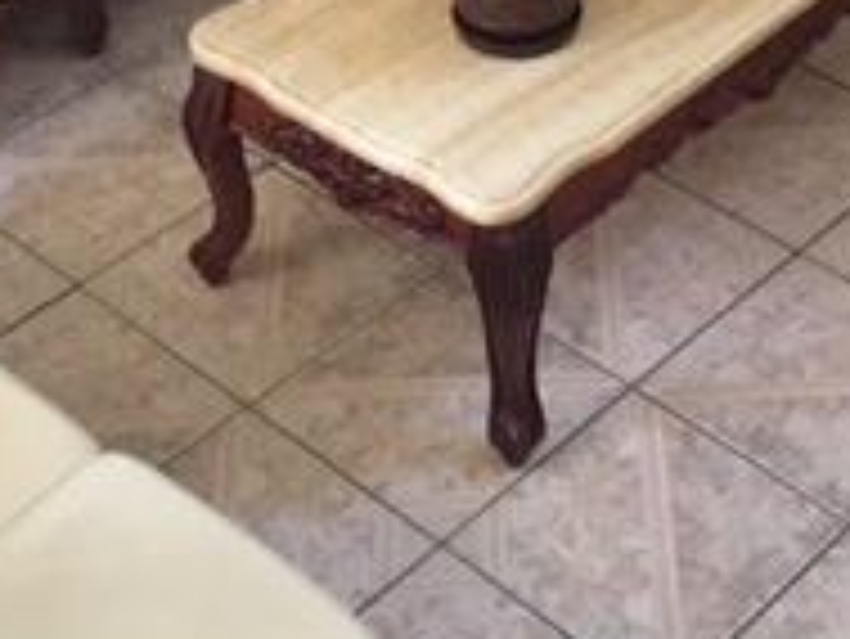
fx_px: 2408
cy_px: -238
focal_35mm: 98
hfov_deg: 19.9
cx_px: 589
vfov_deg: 14.4
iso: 64
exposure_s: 1/4
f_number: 2.2
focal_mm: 4.15
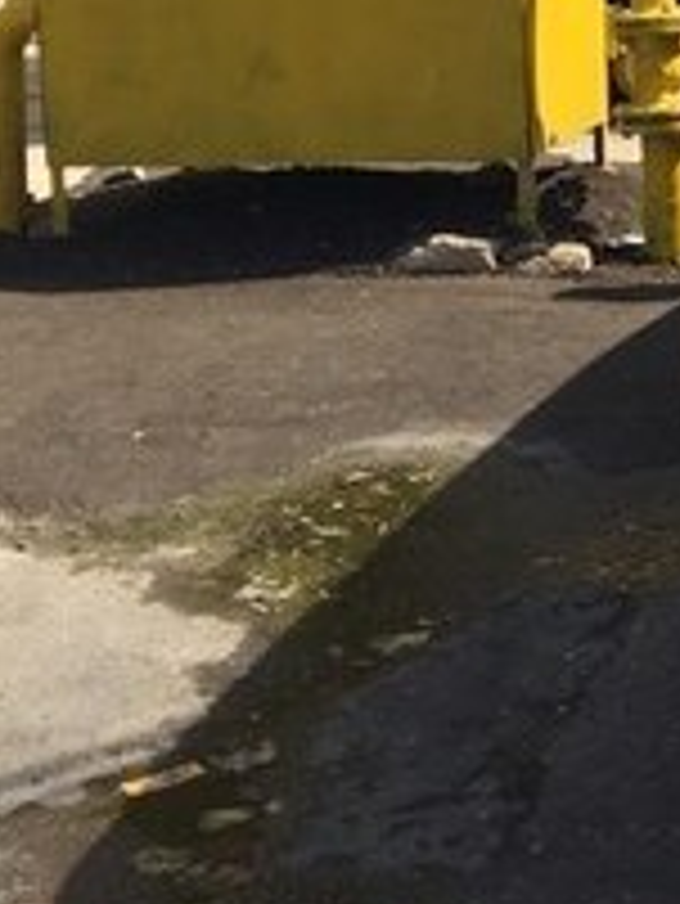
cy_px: 65
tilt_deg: -6.9
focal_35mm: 95
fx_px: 2486
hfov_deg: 13.0
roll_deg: -2.2
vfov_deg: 20.2
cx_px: 1468
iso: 32
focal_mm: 4.15
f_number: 2.2
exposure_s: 1/2083
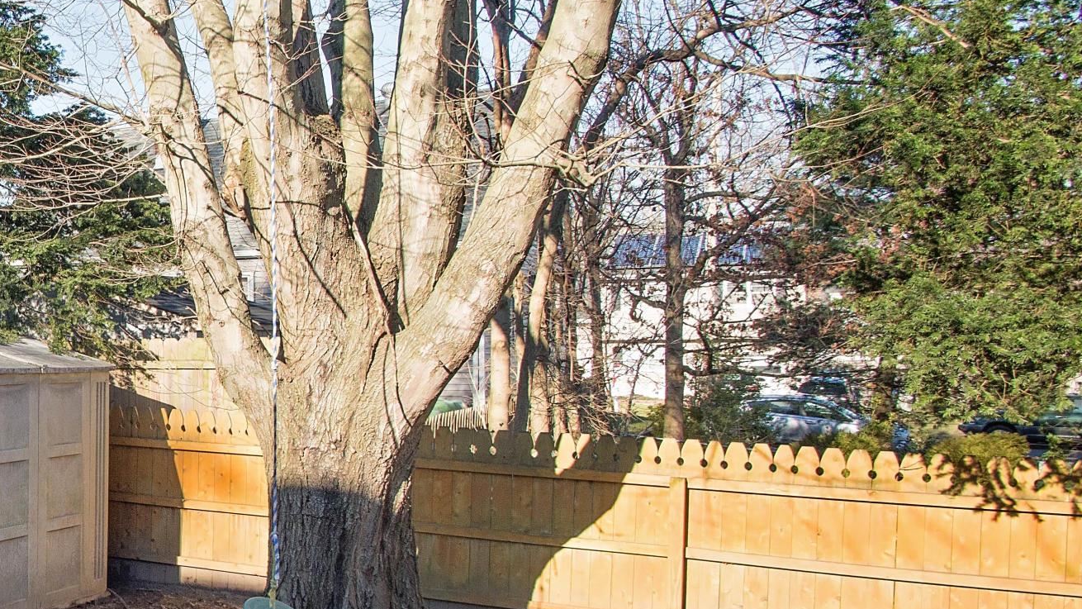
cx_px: -136
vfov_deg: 24.8
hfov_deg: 35.8
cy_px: 384
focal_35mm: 48
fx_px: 1377
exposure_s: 1/250
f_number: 11
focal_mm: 20
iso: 500
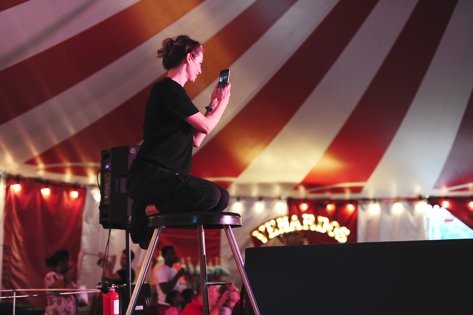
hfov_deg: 39.6
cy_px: 158
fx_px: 657
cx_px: 236
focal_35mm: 50
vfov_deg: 27.0
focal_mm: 50
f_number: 2
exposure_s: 1/100
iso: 2000
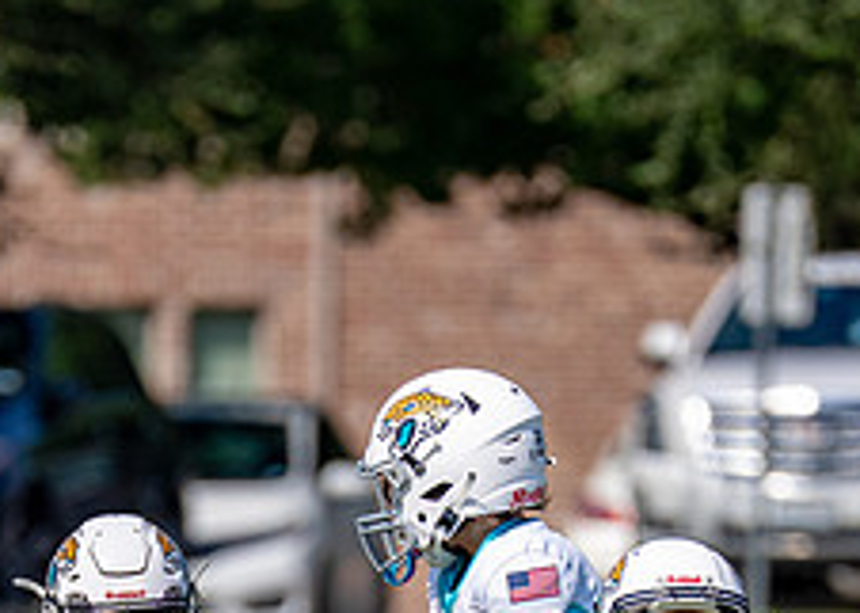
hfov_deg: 2.0
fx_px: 24500
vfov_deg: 1.4
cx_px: 292
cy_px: 954
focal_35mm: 1004
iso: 200
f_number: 2.8
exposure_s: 1/5000
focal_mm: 200
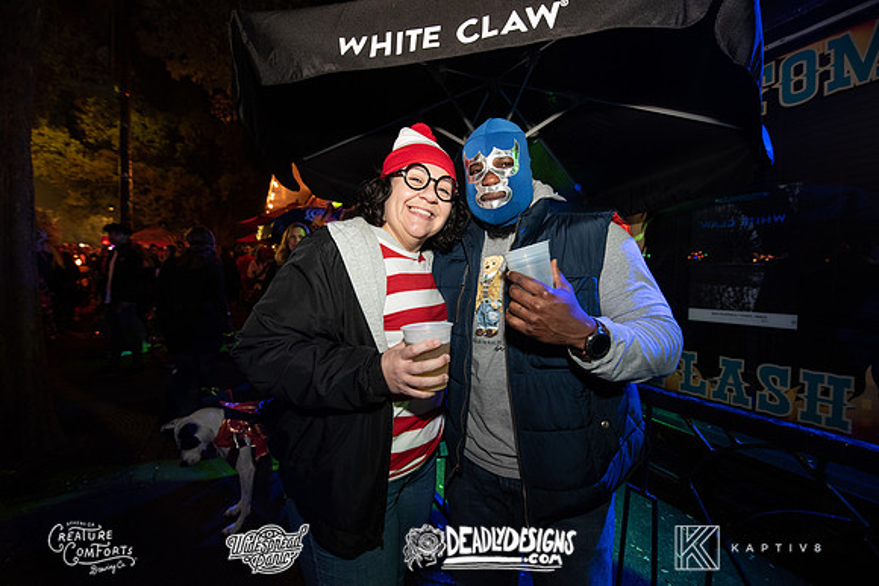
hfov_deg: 104.2
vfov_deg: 81.2
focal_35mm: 14
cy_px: 293
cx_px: 440
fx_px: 342
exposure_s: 1/60
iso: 2000
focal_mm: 14
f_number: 3.5
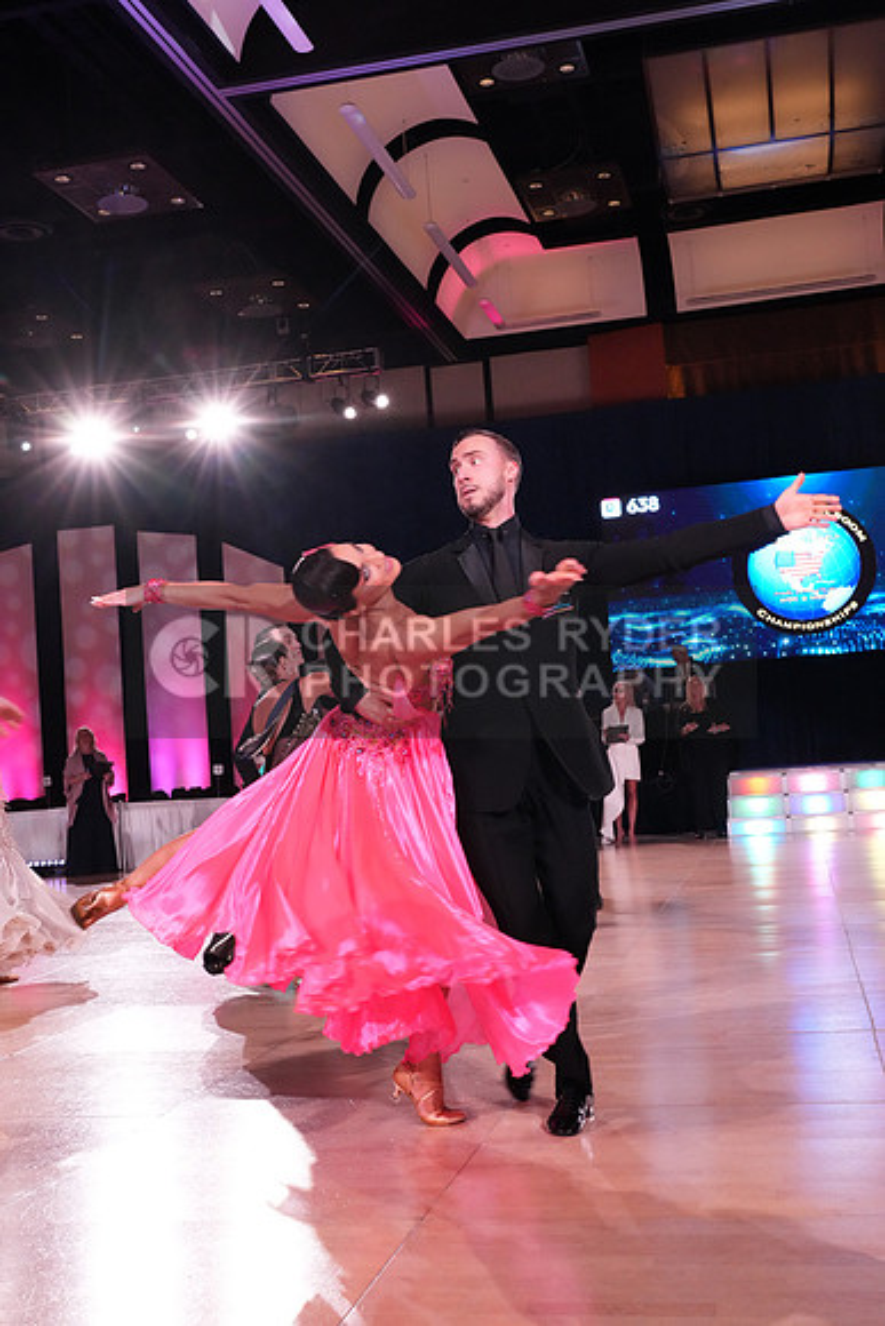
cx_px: 442
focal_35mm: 39
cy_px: 663
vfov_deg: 49.5
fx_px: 1437
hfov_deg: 34.2
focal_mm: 39
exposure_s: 1/200
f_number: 9
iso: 6400
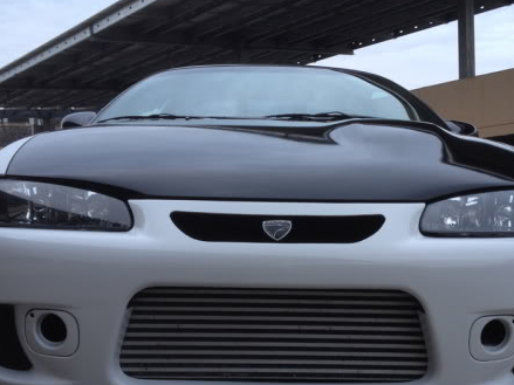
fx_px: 757
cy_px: 212
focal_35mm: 51
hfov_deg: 37.5
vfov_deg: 28.5
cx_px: 279
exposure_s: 1/40
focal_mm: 4.3
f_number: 2.4
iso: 64
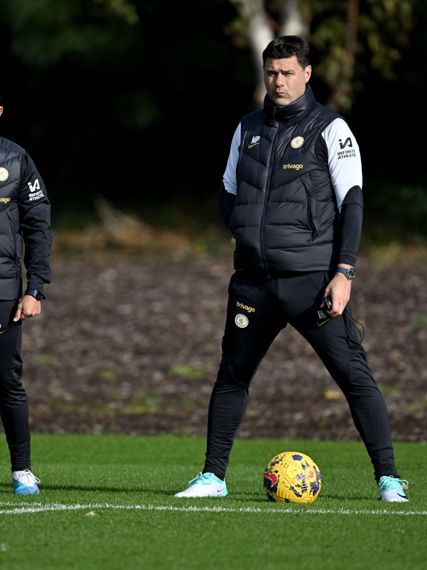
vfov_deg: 2.5
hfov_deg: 1.8
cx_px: 171
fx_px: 13310
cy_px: 285
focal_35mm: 809
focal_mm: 560
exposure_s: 1/10000
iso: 800
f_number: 4
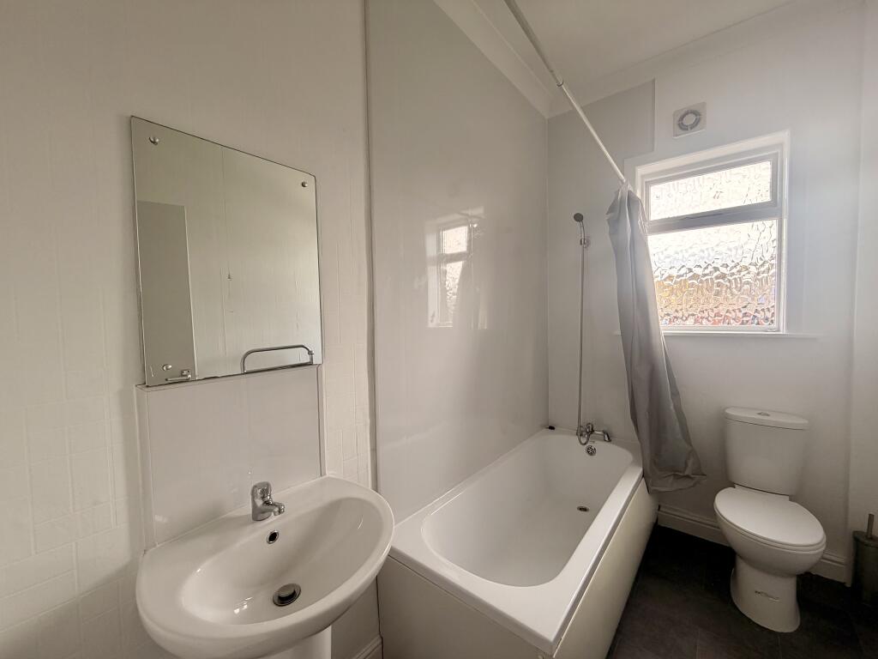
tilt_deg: -2.1
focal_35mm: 14
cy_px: 330
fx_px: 355
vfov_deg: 85.7
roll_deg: +1.2
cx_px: 439
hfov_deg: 102.1
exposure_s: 1/121
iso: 100
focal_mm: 2.22
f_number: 2.2
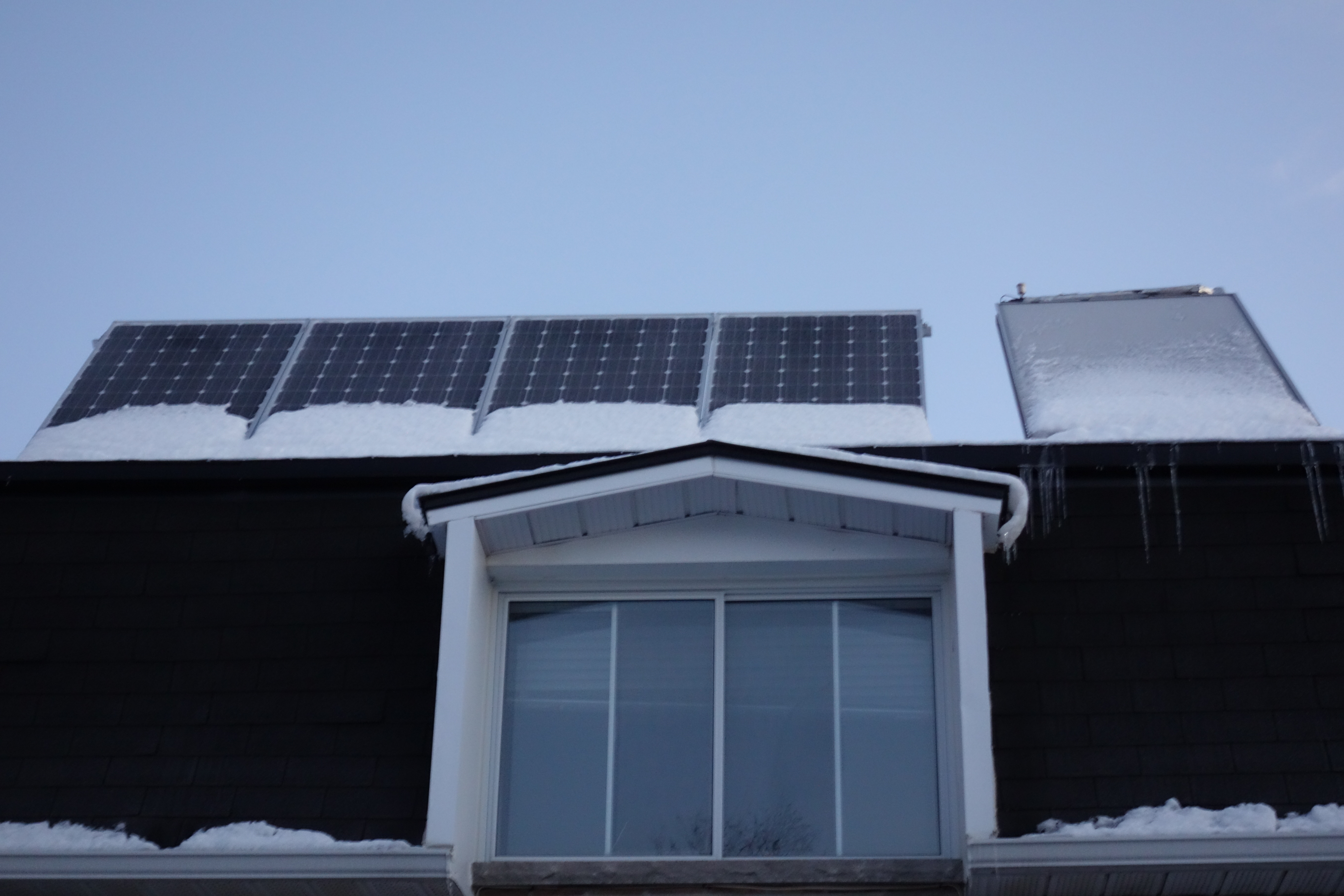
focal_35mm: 66
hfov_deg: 30.5
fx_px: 2464
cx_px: 672
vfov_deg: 20.6
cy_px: 448
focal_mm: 24.7
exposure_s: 1/80
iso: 1000
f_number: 4
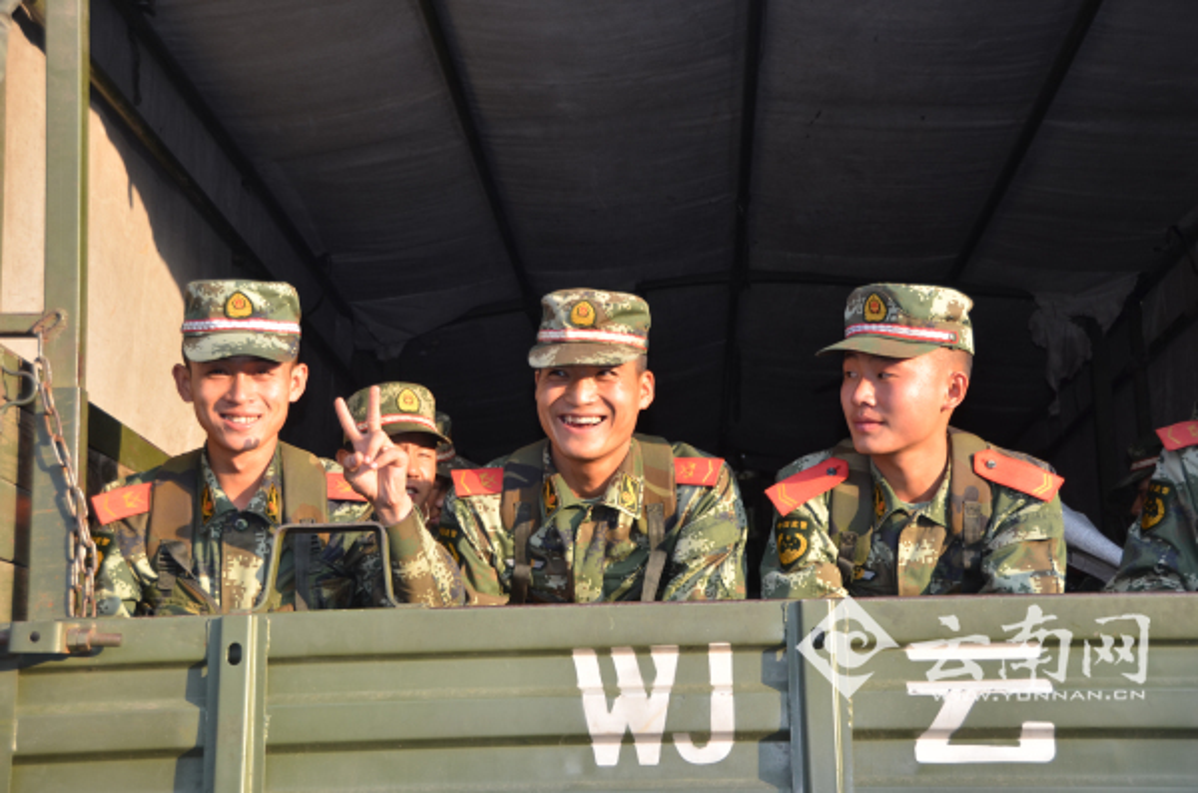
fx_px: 1892
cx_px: 599
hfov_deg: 35.1
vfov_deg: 23.7
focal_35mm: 57
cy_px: 396
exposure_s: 1/250
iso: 200
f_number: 4.2
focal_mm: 38
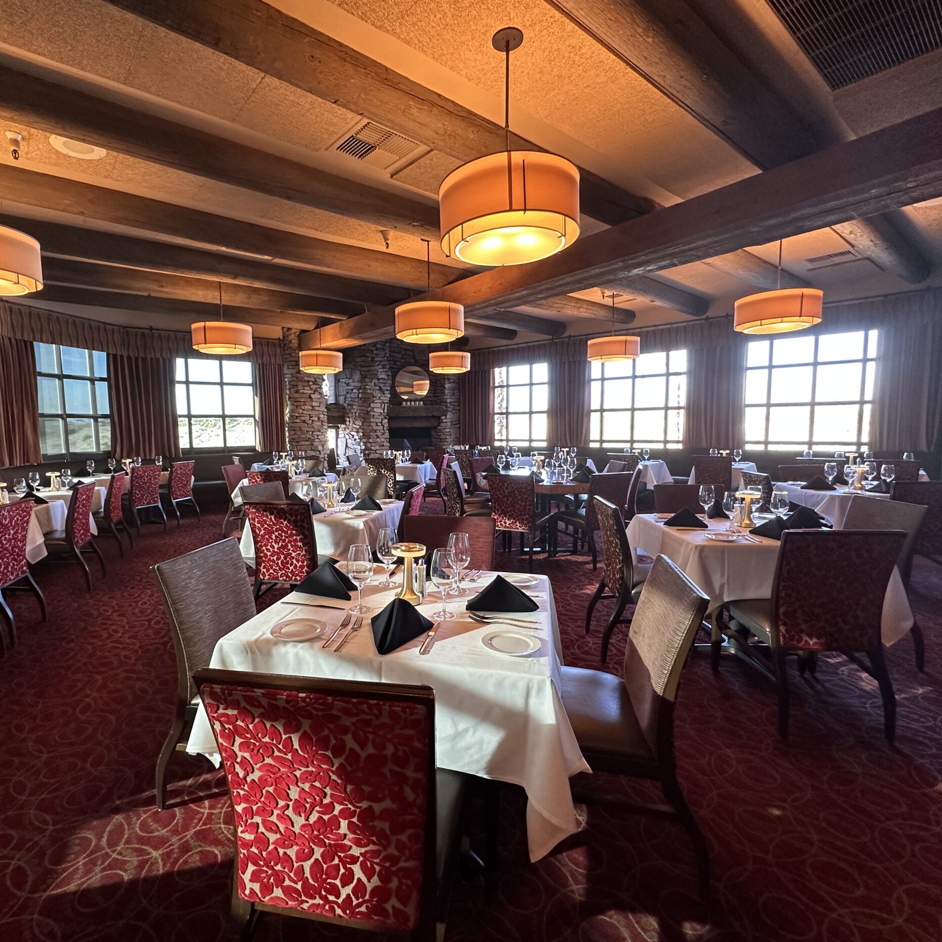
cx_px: 421
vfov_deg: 84.0
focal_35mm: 17
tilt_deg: -6.3
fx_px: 523
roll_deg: +0.7
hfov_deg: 83.7
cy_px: 478
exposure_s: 1/60
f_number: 2.2
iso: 250
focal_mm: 2.22
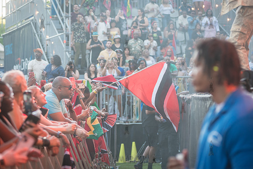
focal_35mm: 112
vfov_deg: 12.2
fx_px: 787
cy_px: 84
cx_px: 126
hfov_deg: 18.3
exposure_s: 1/320
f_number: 3.5
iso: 1000
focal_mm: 112
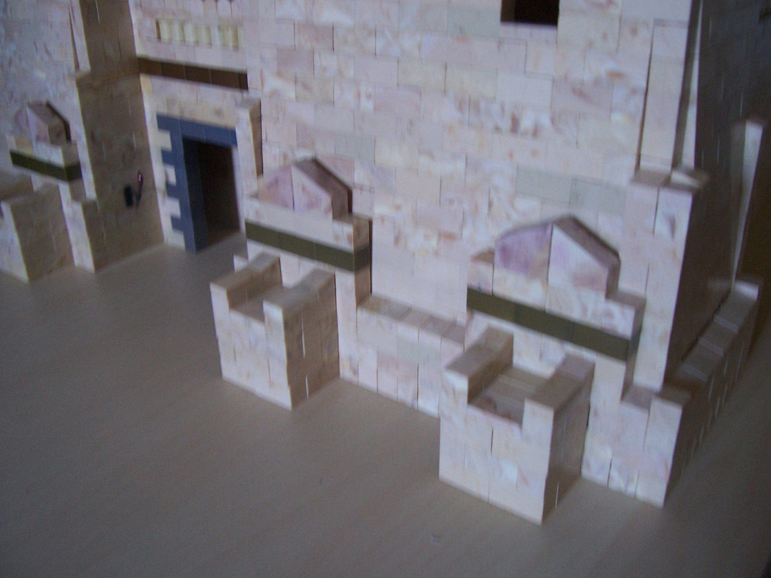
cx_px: 386
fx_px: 757
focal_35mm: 34
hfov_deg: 54.0
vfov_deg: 41.8
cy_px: 289
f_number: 2.7
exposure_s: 1/10
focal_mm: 5.6
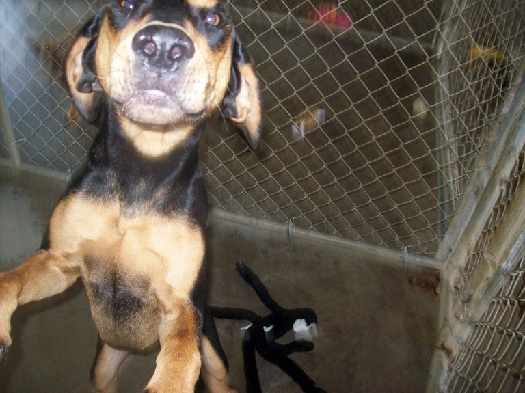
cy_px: 196
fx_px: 546
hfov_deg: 51.4
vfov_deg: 39.6
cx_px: 262
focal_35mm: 36
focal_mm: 6
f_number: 2.7
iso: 200
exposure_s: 1/64
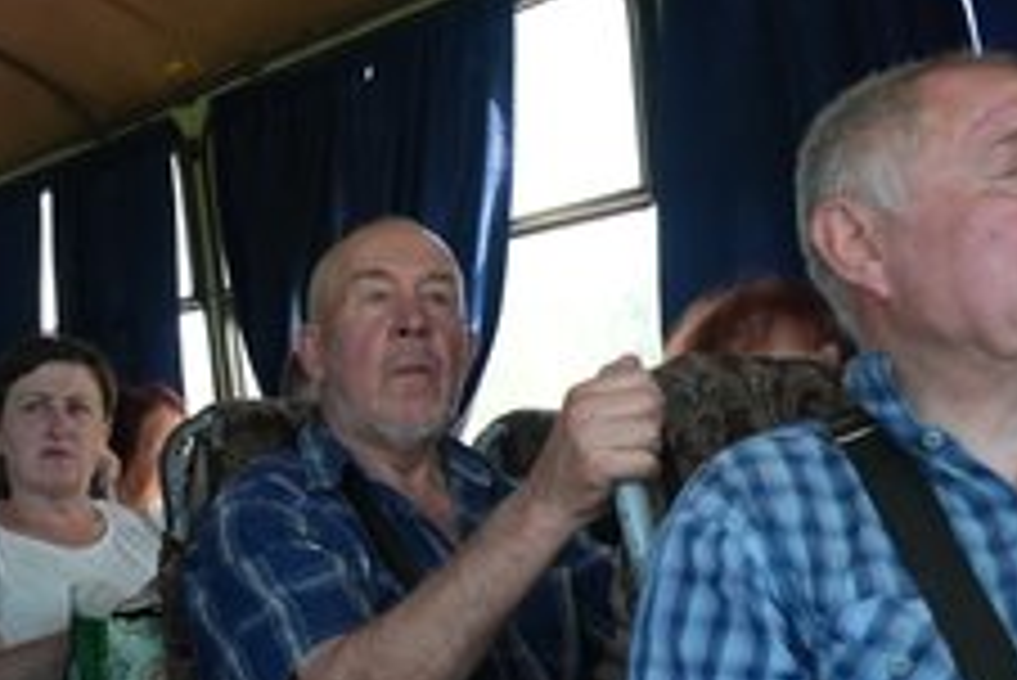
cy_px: 520
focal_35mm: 62
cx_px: 378
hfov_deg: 32.2
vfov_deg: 21.7
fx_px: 1753
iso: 4000
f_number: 5.6
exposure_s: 1/100
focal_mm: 35
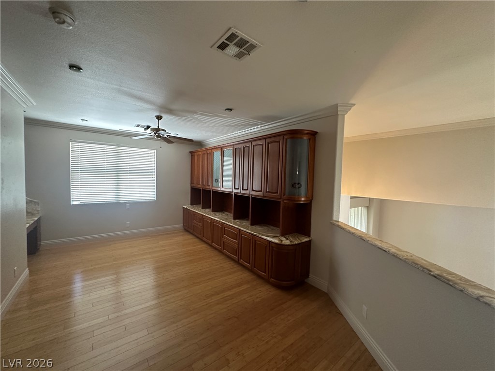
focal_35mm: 14
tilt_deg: -1.9
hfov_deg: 102.1
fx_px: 200
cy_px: 186
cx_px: 248
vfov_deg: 85.7
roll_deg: -1.1
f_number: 2.2
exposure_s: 1/60
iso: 250
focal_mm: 2.22
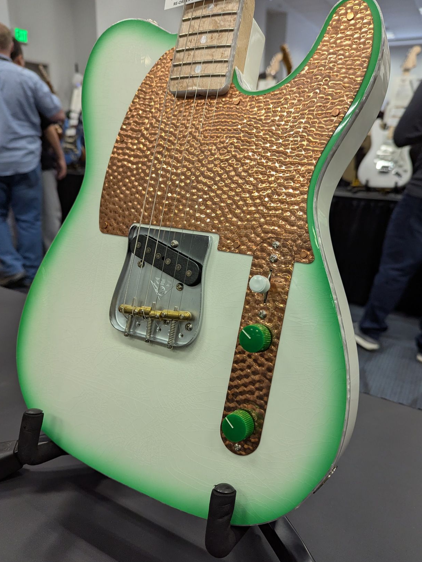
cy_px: 281
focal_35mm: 25
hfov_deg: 54.9
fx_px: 406
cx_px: 218
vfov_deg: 69.4
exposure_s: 1/106
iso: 348
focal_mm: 6.81
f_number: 1.85
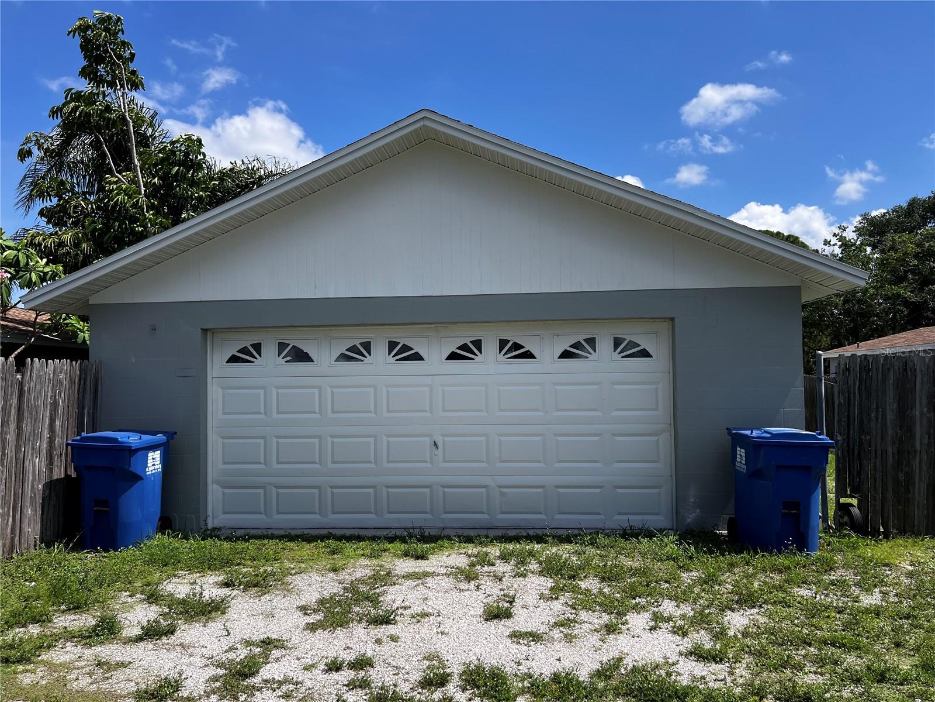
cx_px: 468
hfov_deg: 67.3
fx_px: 702
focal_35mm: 26
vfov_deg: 53.1
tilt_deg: +3.2
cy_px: 351
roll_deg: +0.7
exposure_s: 1/4274
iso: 50
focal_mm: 5.7
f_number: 1.5
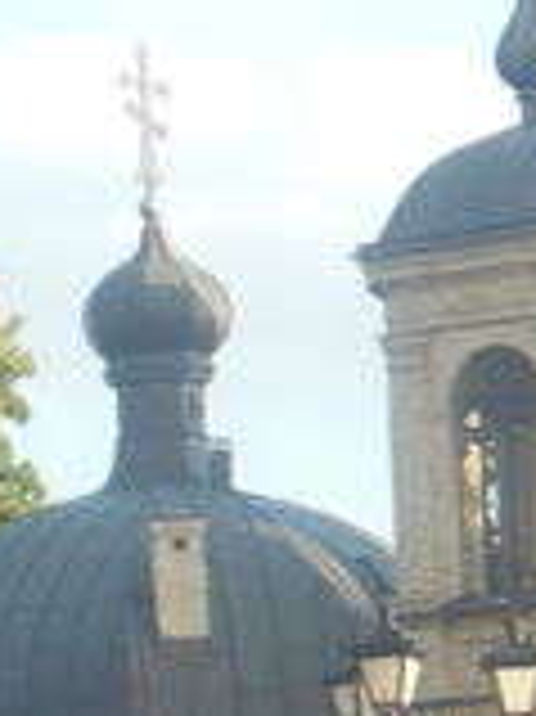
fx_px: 4734
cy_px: 923
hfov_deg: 6.4
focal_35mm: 229
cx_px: 608
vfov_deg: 8.5
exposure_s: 1/200
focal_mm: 10.2
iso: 125
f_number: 4.1
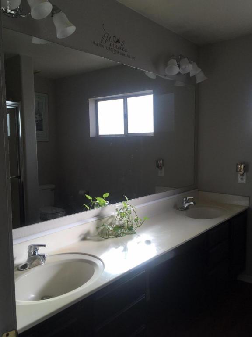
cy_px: 168
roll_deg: +1.3
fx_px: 281
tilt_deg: -3.7
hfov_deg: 48.2
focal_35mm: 29
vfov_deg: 61.7
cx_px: 126
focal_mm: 4.15
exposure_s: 1/407
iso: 25
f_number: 2.2
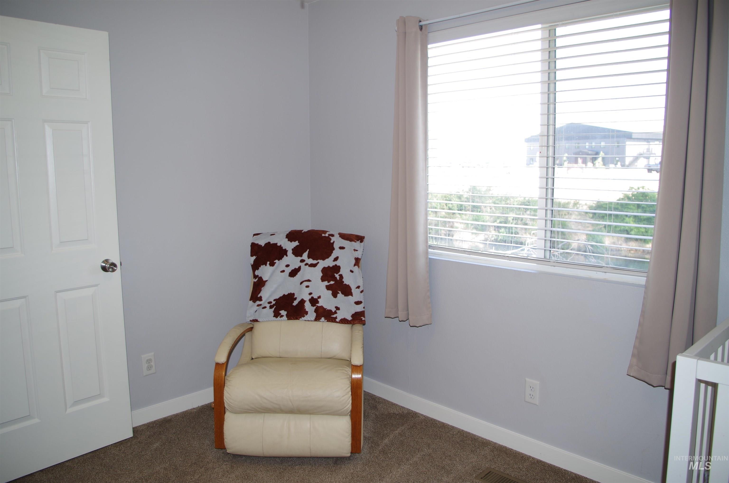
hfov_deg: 67.5
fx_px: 546
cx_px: 364
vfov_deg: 47.7
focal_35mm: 27
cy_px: 242
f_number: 3.5
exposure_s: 1/40
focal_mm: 18
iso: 100
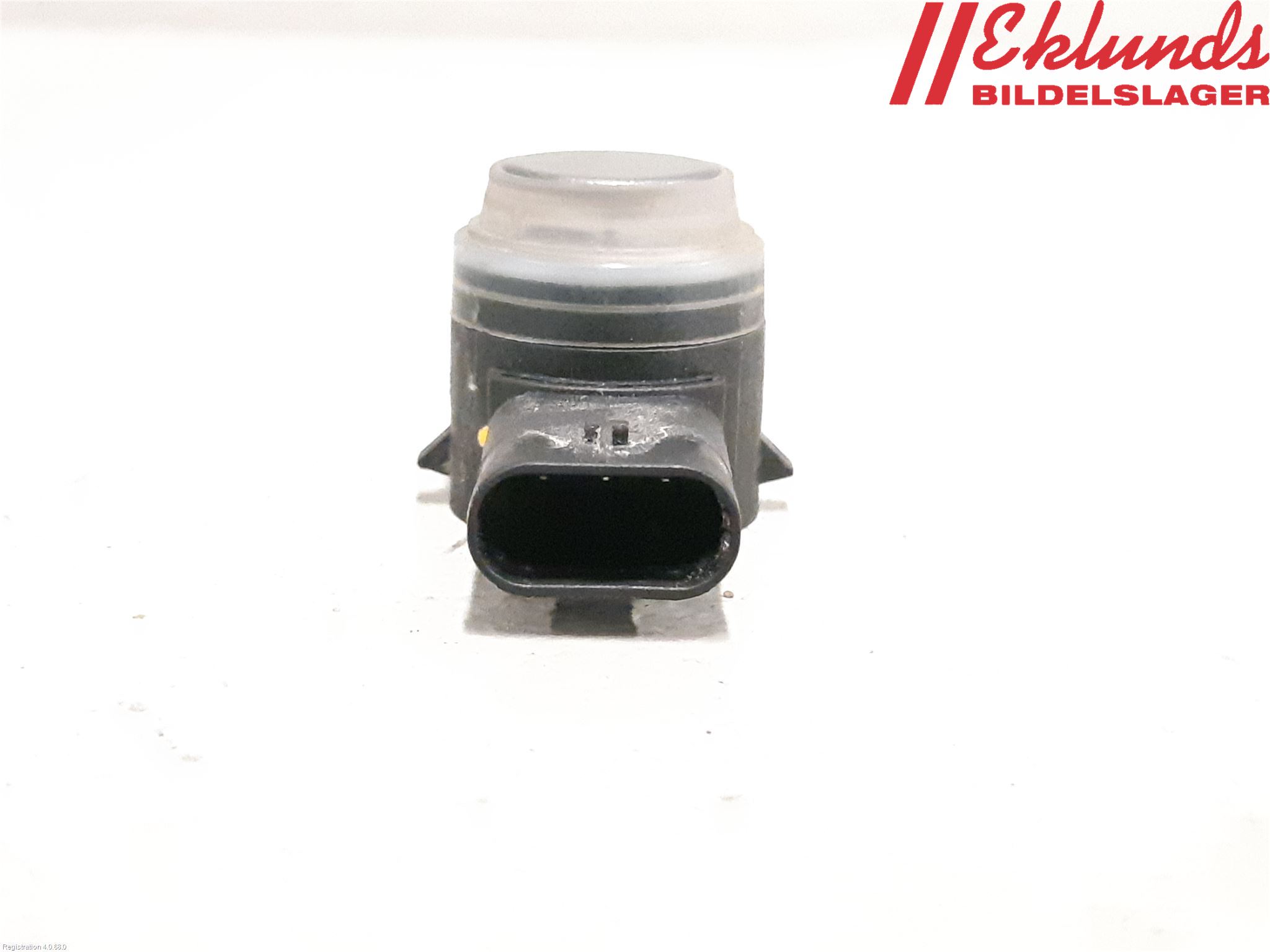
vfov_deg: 53.1
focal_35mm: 26
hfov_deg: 67.3
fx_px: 954
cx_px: 635
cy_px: 476
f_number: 1.7
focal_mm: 3.93
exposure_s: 1/100
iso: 800
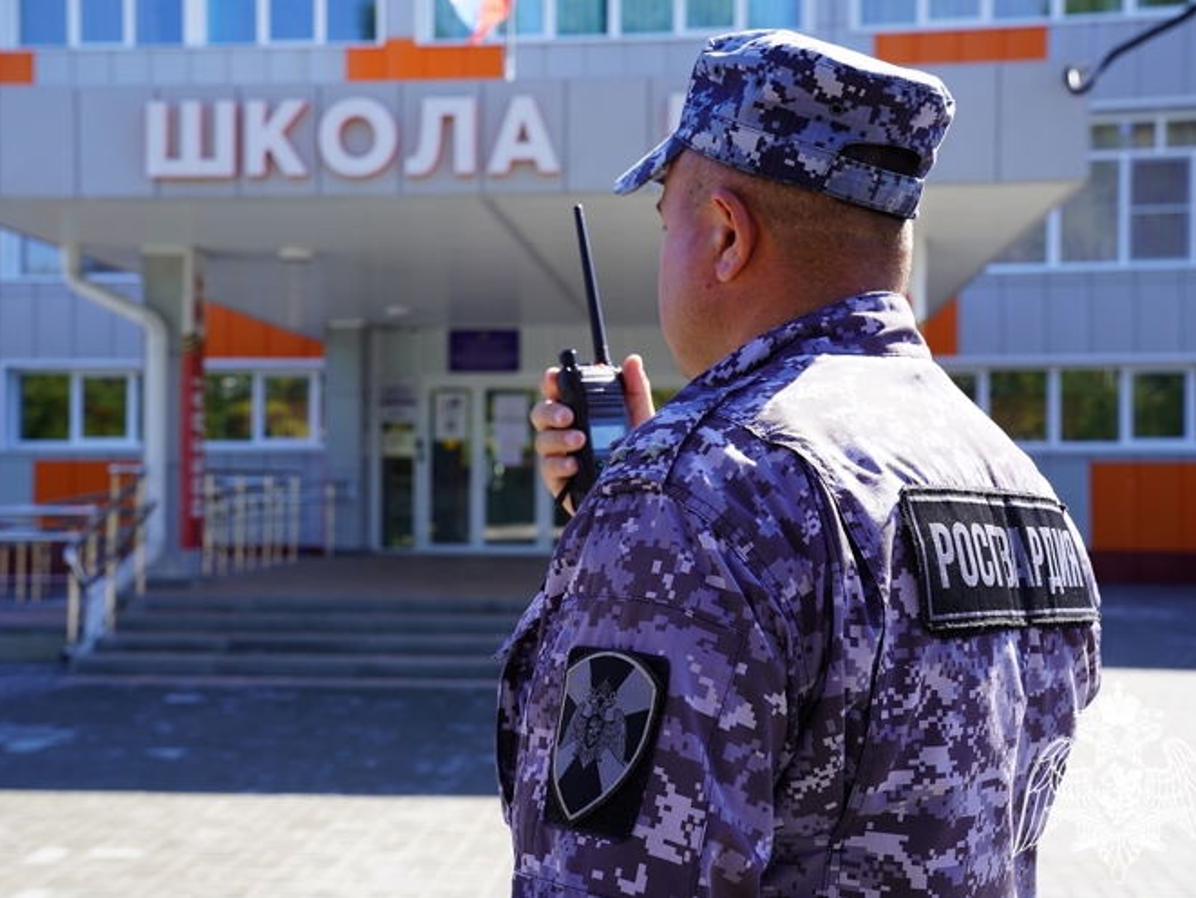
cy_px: 449
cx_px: 565
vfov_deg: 30.3
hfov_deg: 39.6
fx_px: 1659
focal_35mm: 48
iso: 100
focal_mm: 44
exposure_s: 1/100
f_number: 6.3
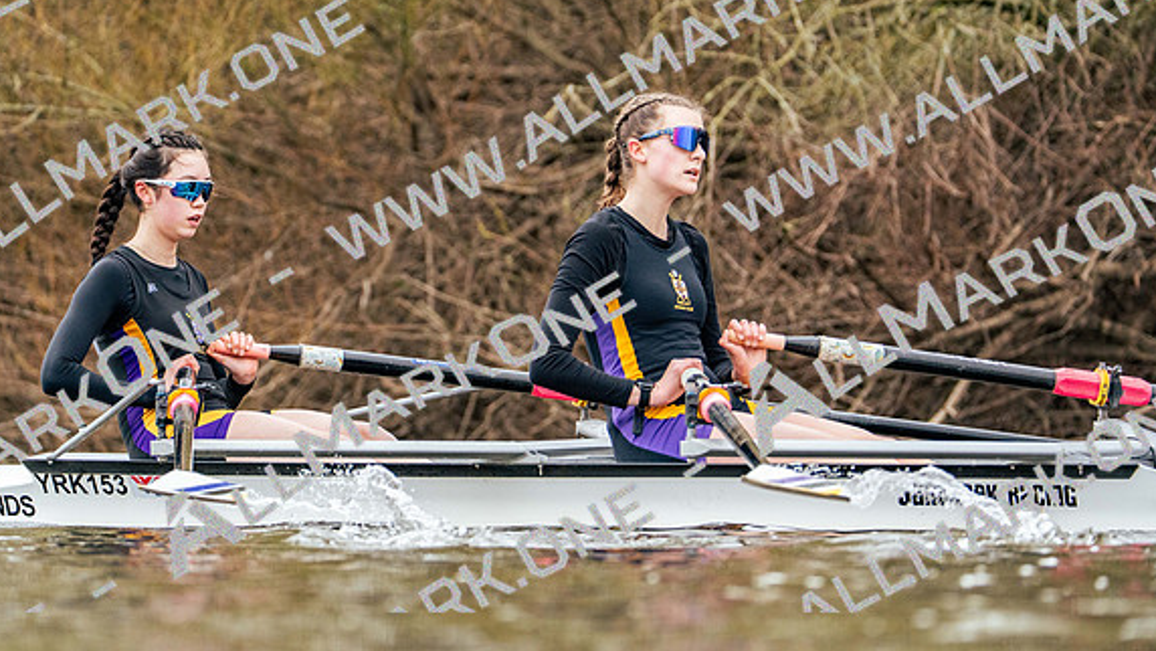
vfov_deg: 3.2
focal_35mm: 375
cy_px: 266
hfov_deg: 5.8
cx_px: 576
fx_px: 11497
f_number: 6.3
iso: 3200
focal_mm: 353
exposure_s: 1/2000
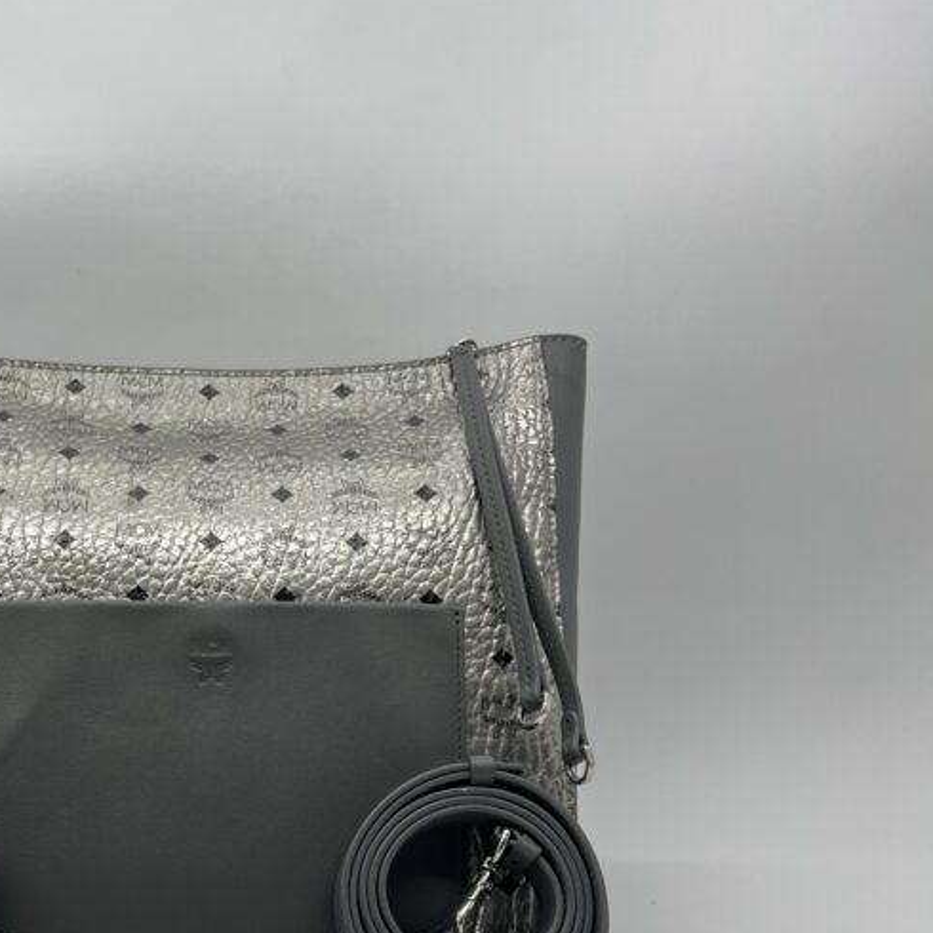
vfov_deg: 33.7
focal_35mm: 48
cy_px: 813
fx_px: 1464
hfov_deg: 34.5
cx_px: 217
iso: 50
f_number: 1.5
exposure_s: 1/100
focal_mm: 5.7
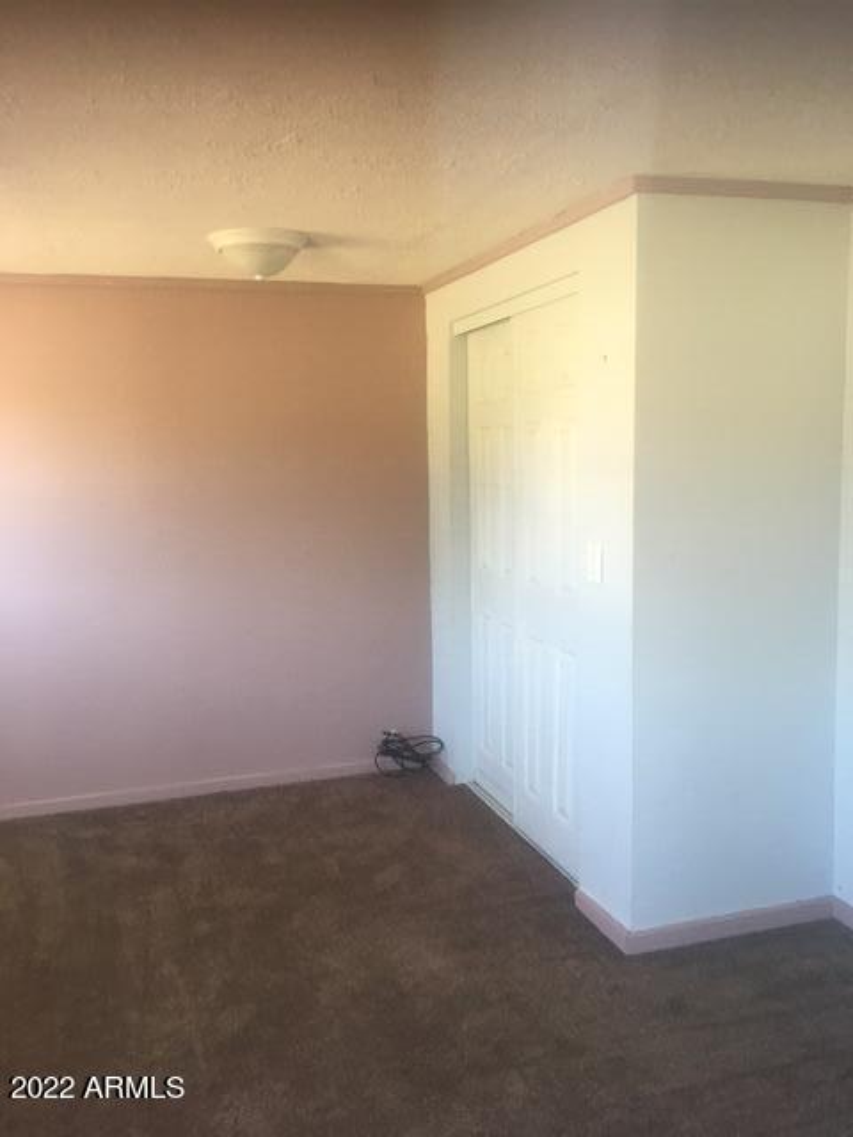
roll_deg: +0.9
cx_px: 426
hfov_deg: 48.2
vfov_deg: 61.7
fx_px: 953
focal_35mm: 29
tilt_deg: -6.0
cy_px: 568
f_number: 2.2
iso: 40
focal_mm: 4.15
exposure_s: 1/30
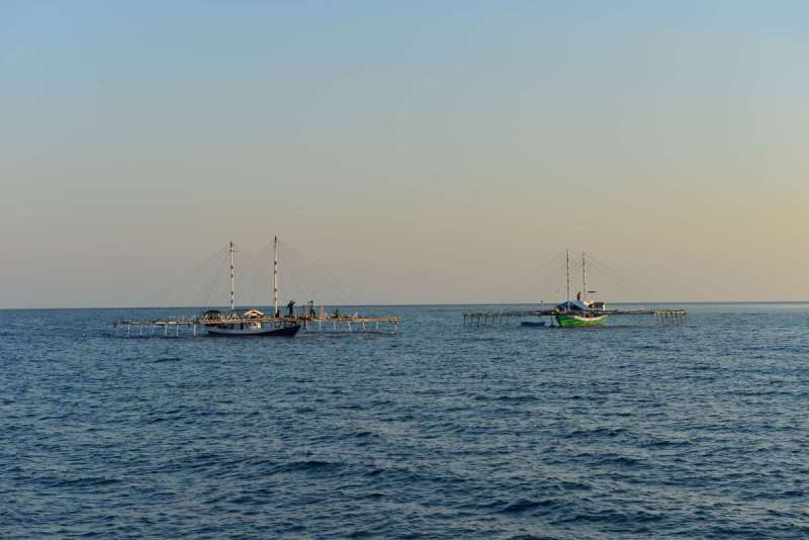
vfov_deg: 19.5
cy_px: 270
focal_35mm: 70
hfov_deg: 28.8
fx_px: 1574
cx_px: 404
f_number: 9
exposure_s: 1/320
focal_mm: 70
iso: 250
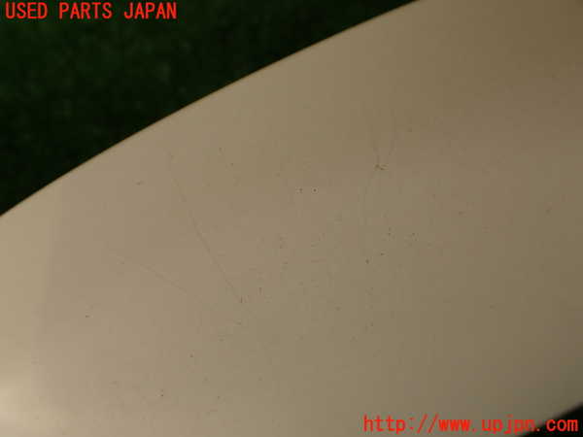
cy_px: 218
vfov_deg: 44.2
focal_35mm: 32
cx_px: 292
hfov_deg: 56.8
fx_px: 539
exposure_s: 1/160
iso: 100
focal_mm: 5.79
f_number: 3.2
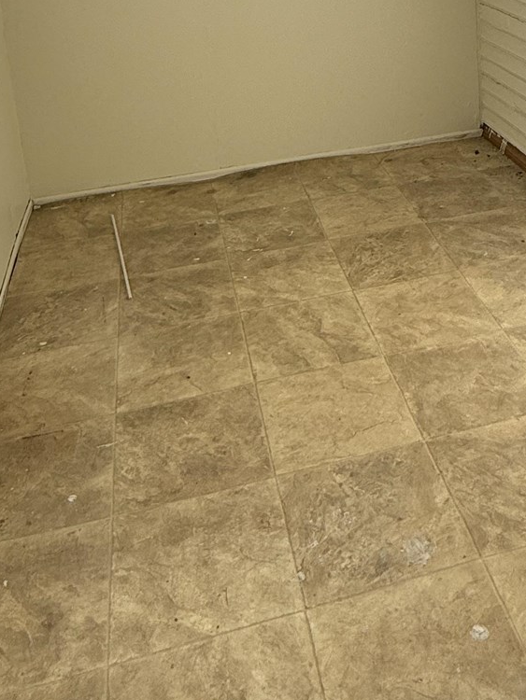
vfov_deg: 39.5
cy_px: 26
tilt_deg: -12.4
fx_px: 871
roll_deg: +1.9
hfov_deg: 33.1
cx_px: 383
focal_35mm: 43
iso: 64
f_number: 2.2
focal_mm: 2.22
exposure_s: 1/602
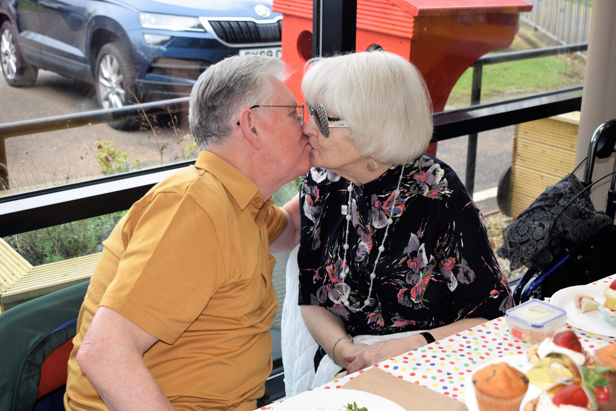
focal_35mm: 51
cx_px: 308
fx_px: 873
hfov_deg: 38.9
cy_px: 206
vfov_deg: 26.5
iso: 400
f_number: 5.6
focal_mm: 34
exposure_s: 1/125
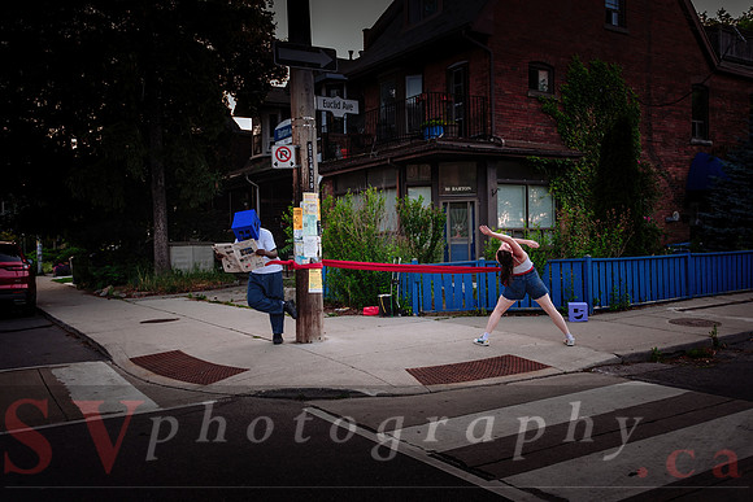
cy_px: 251
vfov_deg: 42.6
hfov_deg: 60.6
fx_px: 644
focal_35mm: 31
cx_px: 376
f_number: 1.8
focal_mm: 19.7
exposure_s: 1/800
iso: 500
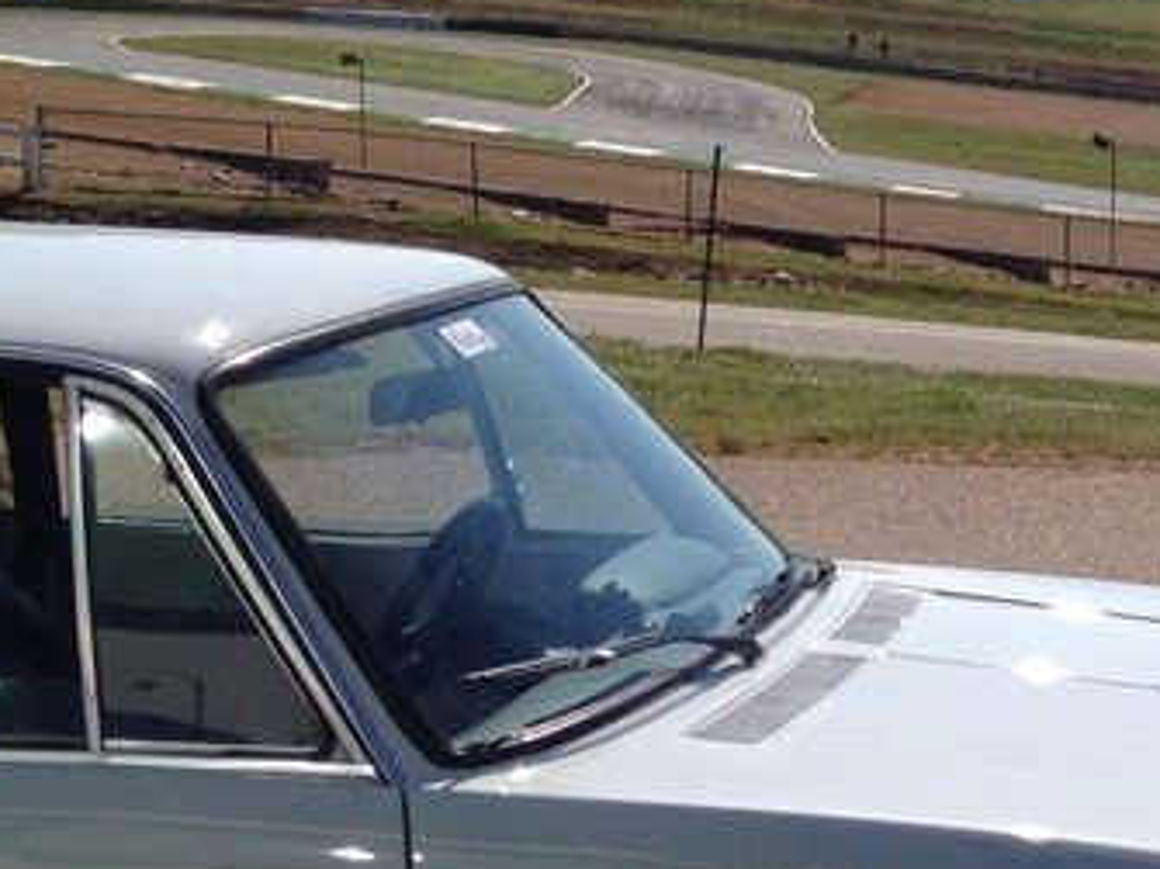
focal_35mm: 107
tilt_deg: -6.0
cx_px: 1399
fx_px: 3584
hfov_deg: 17.5
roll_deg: -0.1
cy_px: 280
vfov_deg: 13.8
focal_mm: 4.28
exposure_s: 1/3067
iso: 50
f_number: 2.4
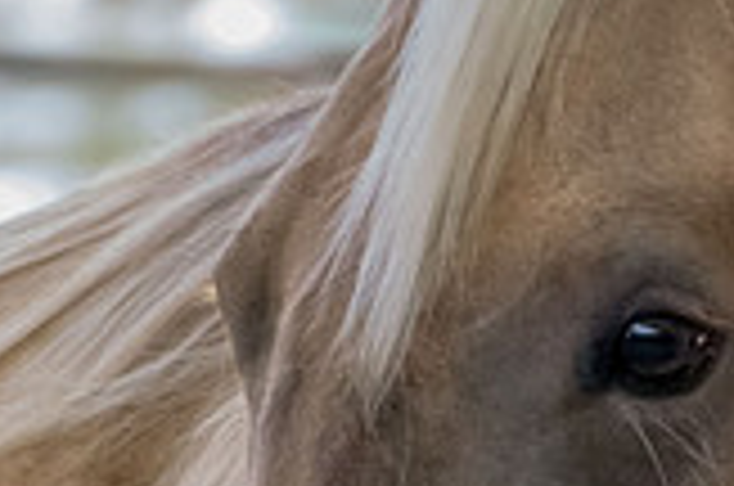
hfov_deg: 1.8
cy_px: 450
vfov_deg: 1.2
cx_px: 484
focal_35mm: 1161
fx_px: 23625
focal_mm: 280
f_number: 6.3
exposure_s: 1/500
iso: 6400
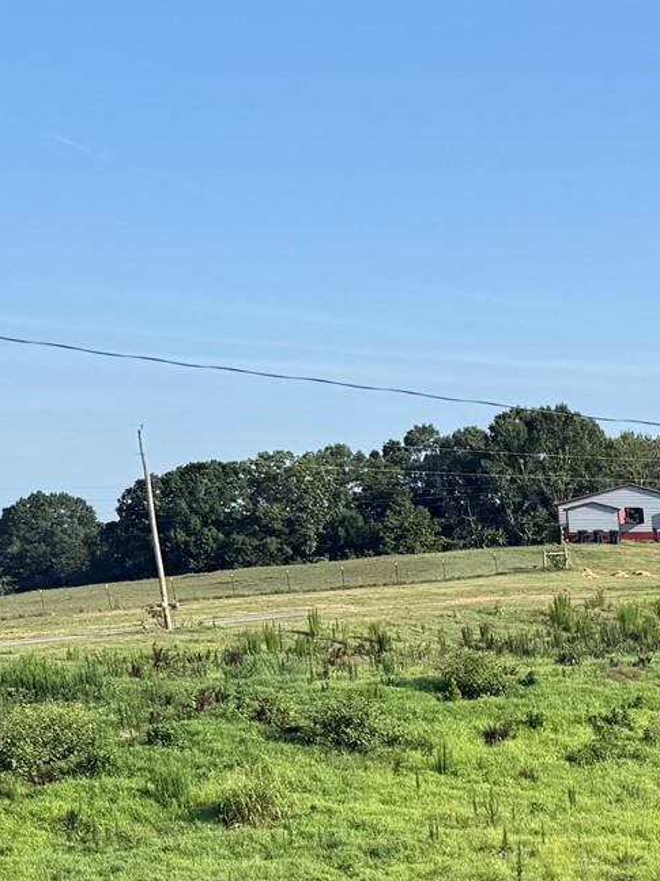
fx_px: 1933
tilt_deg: -11.0
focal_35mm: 76
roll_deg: +1.7
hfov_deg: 15.5
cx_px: 1313
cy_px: 952
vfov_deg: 24.1
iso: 80
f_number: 1.78
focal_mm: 6.76
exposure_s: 1/2907
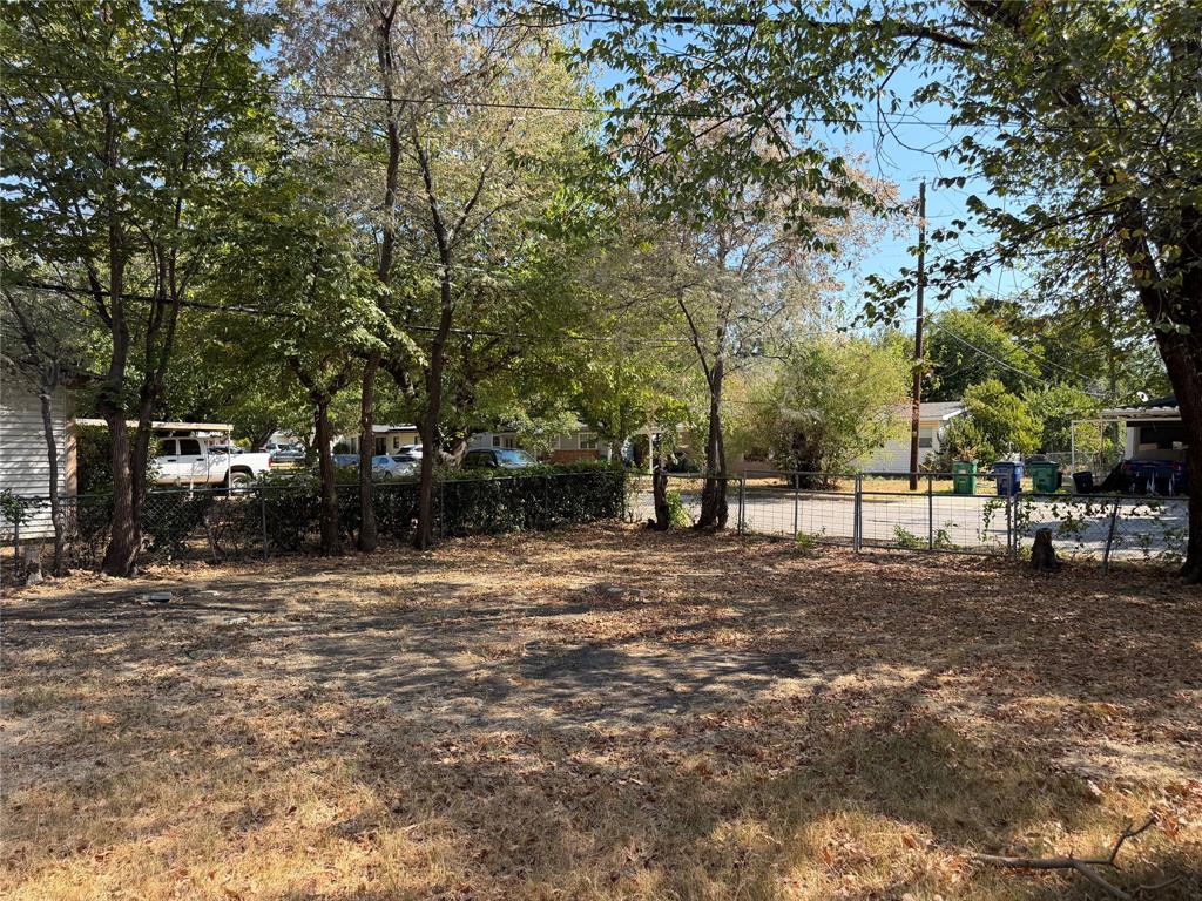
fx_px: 833
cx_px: 601
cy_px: 450
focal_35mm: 24
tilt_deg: +0.5
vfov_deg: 56.8
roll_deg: -0.2
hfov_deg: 71.6
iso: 100
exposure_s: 1/1618
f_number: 1.78
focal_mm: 6.76
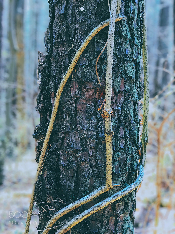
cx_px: 88
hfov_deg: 25.7
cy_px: 117
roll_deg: -2.4
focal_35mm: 57
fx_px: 384
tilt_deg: -3.9
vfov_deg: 33.8
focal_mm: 6.6
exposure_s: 1/60
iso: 100
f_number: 2.8
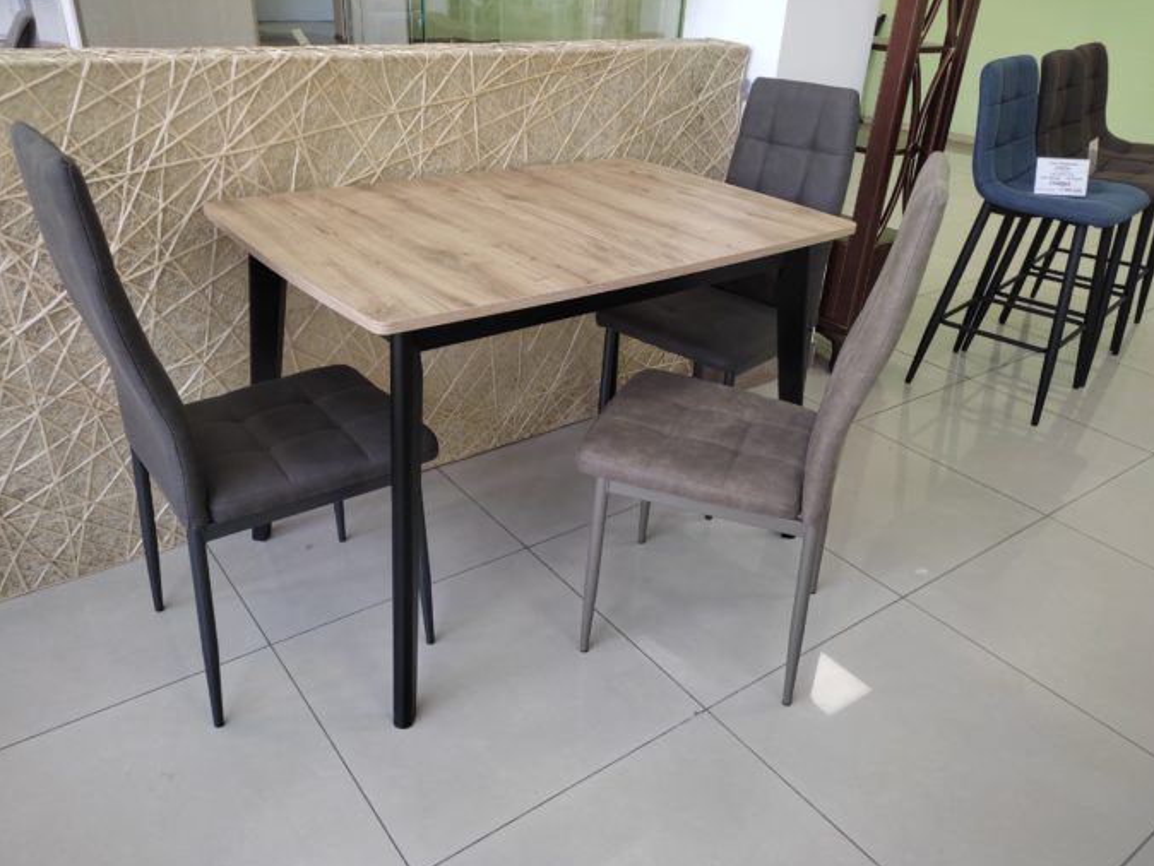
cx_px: 570
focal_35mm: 27
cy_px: 444
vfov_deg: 51.4
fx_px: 900
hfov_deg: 65.3
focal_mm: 4.74
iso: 349
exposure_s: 1/15285
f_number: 1.79
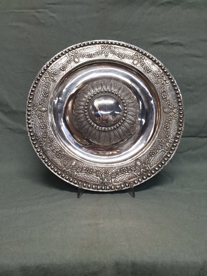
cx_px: 104
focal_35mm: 26
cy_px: 138
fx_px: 207
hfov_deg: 53.1
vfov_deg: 67.3
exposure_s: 1/50
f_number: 2.4
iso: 200
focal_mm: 4.3
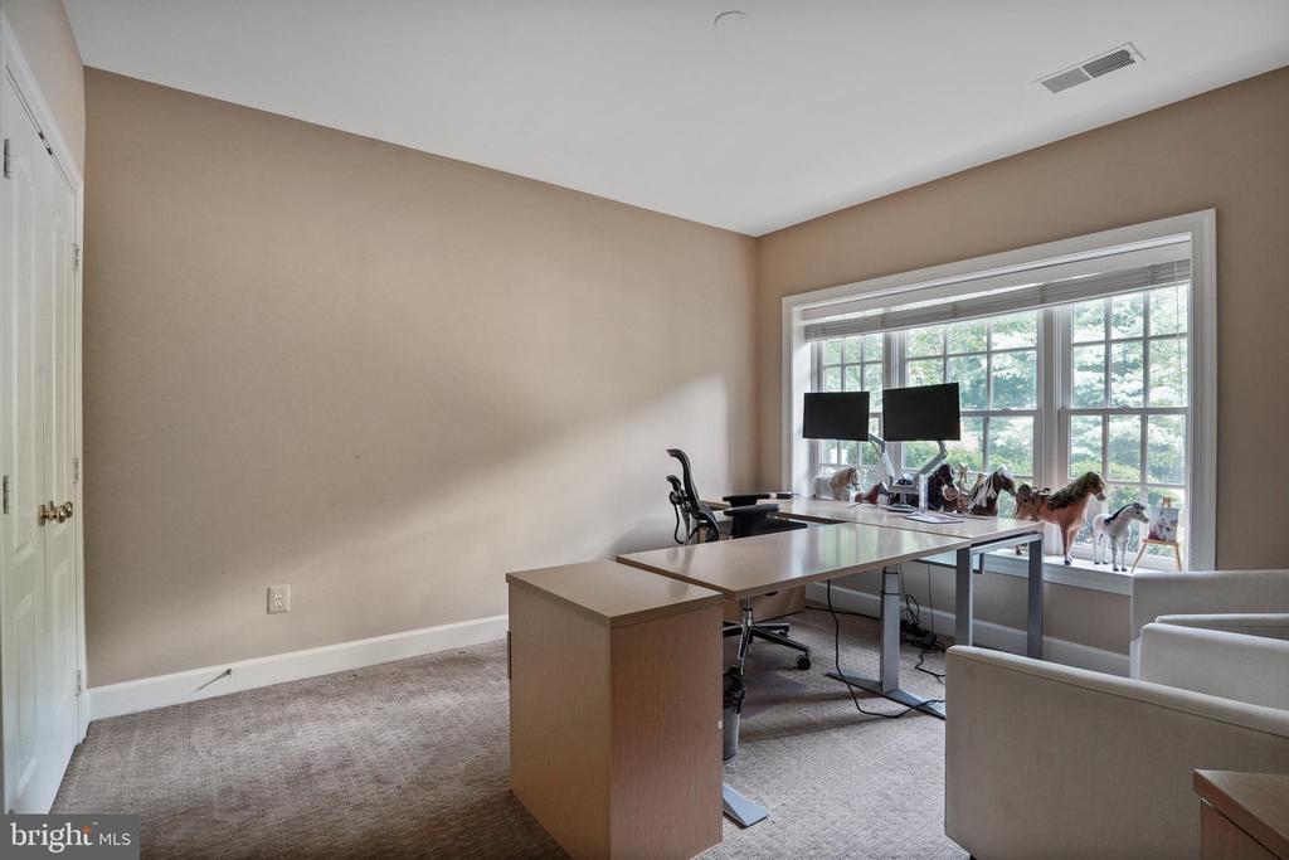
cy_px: 430
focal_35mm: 16
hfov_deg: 96.7
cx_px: 644
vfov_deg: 73.8
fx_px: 573
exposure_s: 1/15
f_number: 8
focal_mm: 16
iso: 800
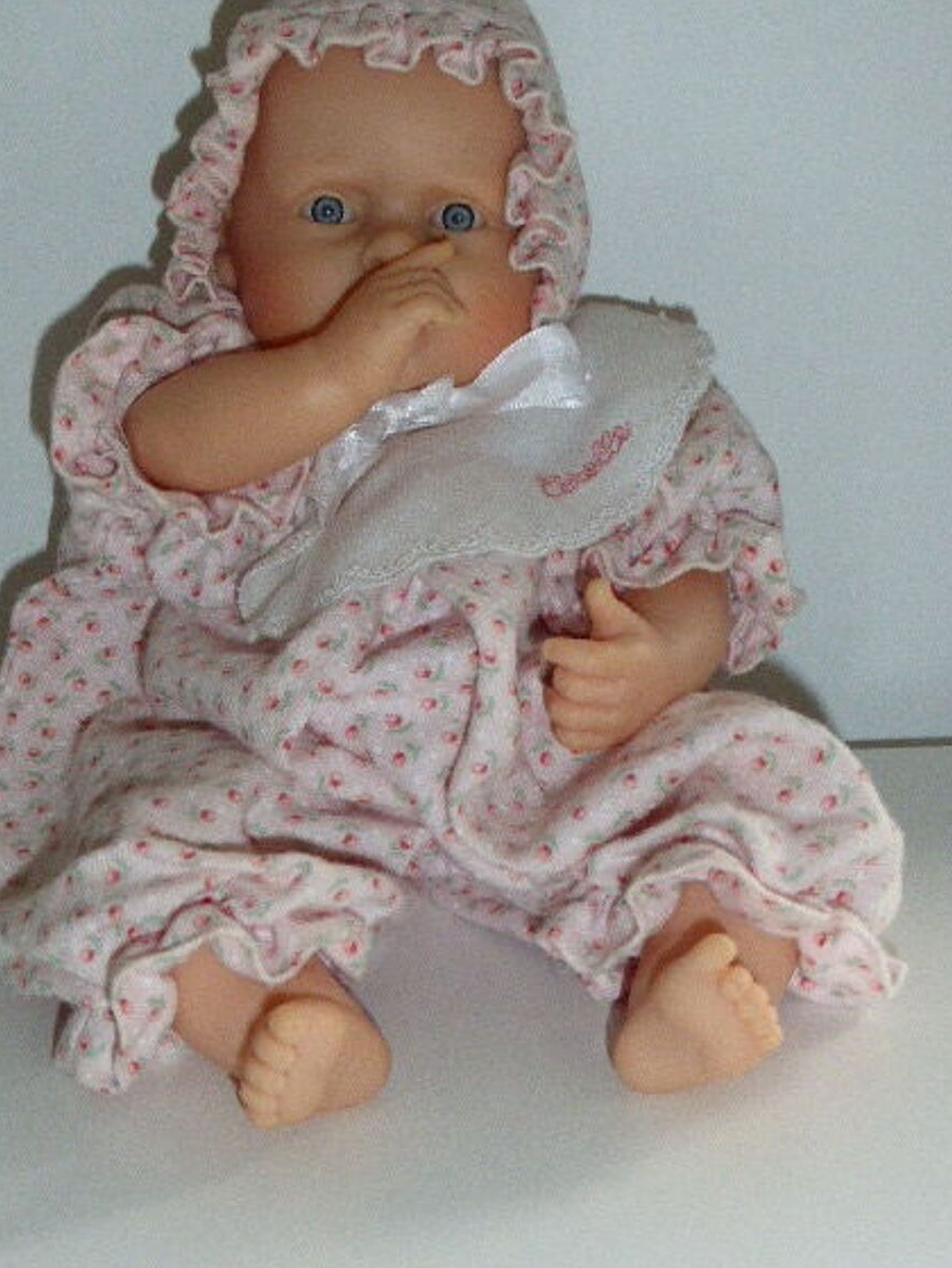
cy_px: 605
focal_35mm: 56
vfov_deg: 34.3
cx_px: 418
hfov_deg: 26.1
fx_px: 2053
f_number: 4.2
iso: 640
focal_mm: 8.5
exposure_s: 1/60
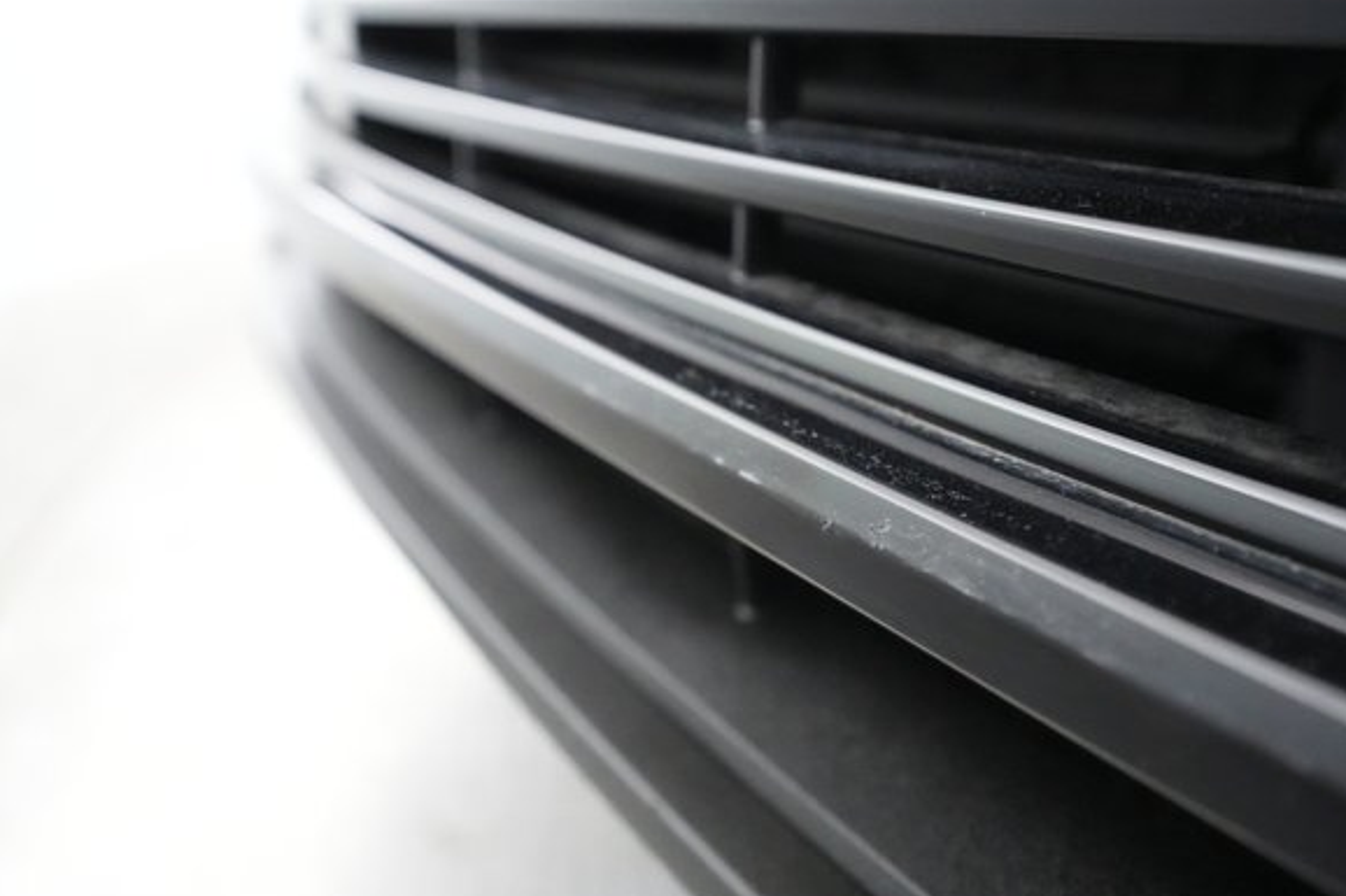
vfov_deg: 42.3
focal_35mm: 31
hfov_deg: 60.2
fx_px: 1159
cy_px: 421
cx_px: 612
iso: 16000
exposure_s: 1/100
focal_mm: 28
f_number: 4.5
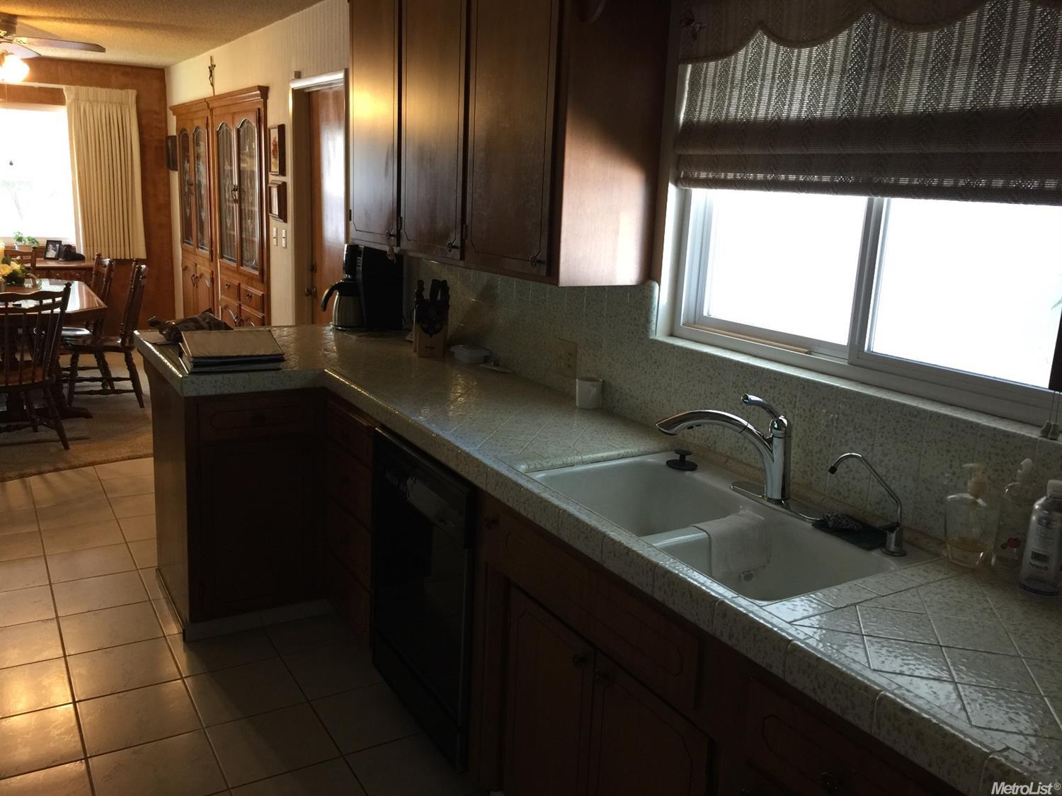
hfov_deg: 61.7
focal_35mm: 29
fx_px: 889
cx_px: 531
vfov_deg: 48.2
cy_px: 398
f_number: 2.2
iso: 64
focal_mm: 4.15
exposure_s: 1/15
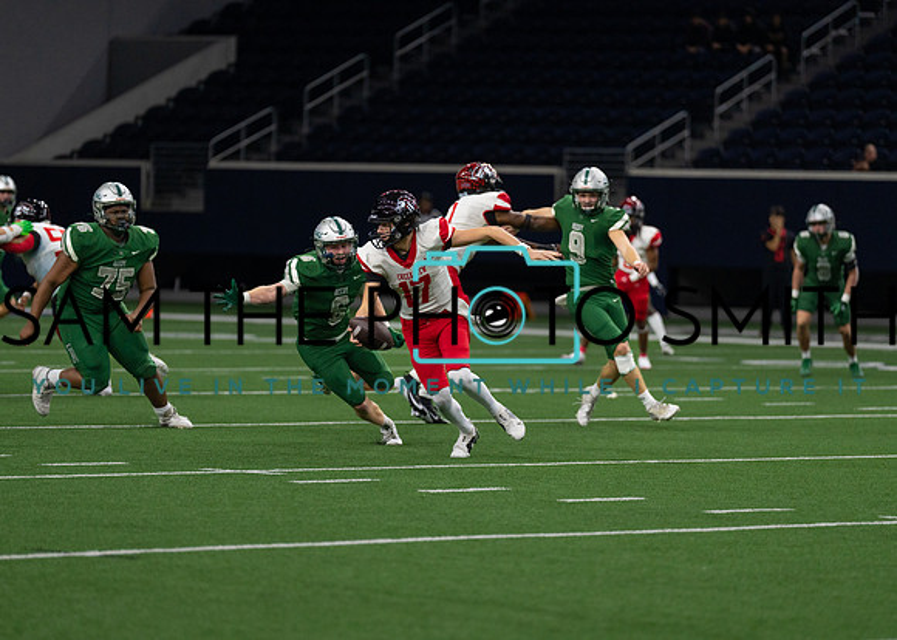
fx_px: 5338
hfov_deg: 9.6
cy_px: 320
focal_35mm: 210
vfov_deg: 6.9
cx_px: 448
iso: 1600
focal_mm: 200
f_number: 2.8
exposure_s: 1/1250
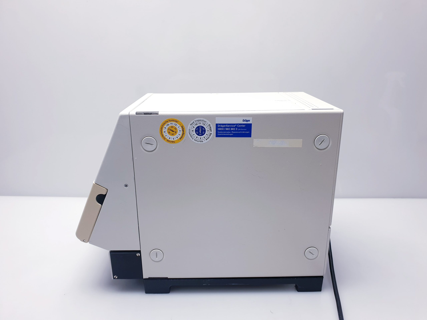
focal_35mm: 26
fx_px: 321
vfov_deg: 53.1
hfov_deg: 67.3
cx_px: 214
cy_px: 160
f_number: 2.4
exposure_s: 1/100
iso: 64
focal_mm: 4.3
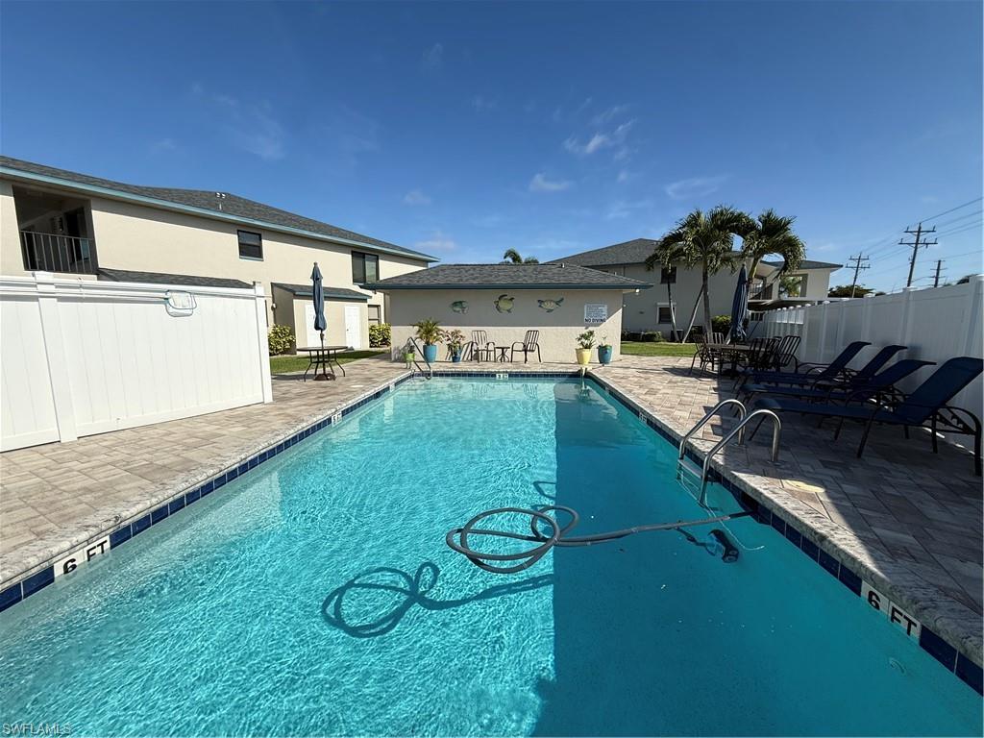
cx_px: 492
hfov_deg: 102.1
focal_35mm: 14
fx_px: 398
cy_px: 369
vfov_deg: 85.7
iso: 50
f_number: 2.2
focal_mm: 2.22
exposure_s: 1/3460
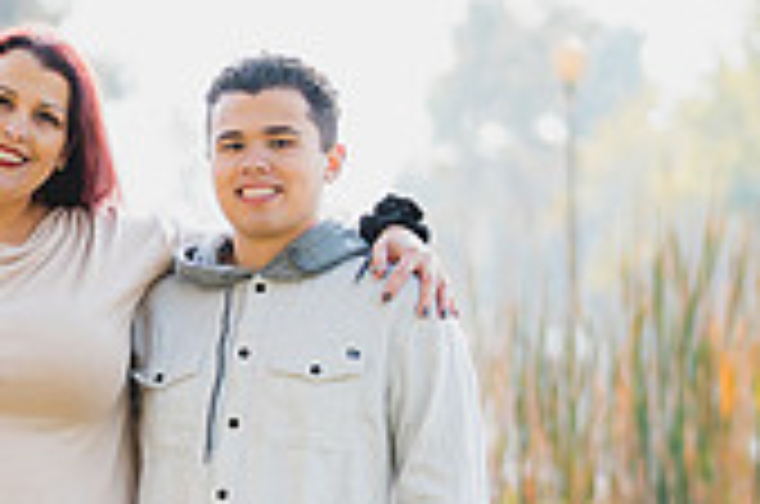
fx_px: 3624
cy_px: 610
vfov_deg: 7.9
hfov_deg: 11.8
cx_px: 9
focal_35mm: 172
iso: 250
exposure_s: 1/1600
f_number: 1.4
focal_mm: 50
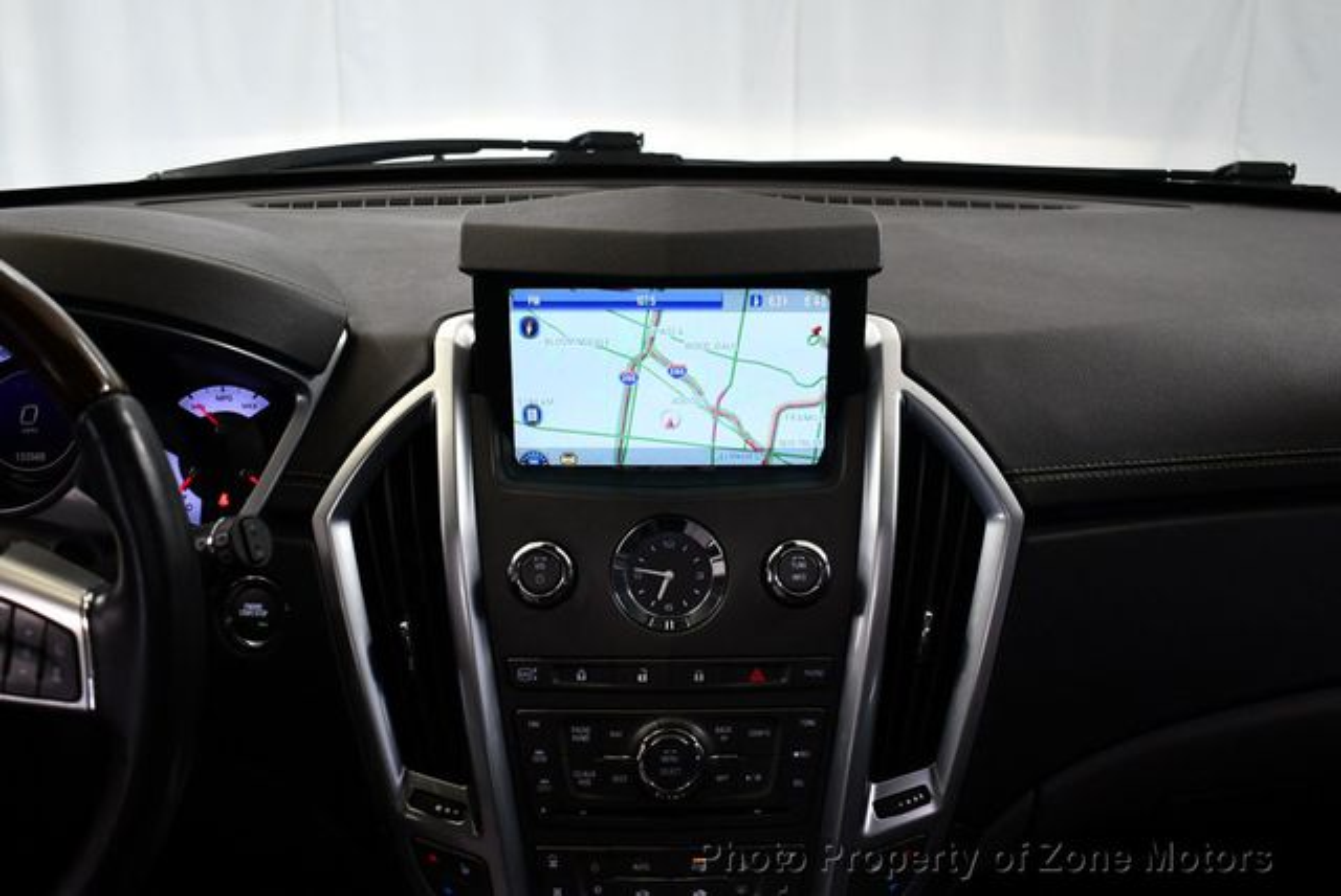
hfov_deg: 53.1
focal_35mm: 36
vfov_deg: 36.9
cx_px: 670
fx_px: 1342
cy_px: 448
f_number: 3.5
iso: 1250
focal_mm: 18
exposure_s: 1/125
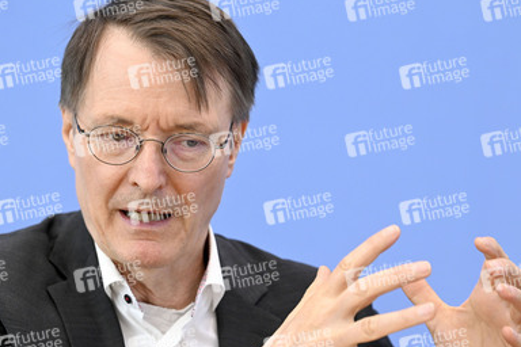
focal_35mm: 188
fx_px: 2721
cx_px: 263
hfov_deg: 10.9
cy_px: 175
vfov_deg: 7.3
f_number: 4.5
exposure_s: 1/800
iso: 3200
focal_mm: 160
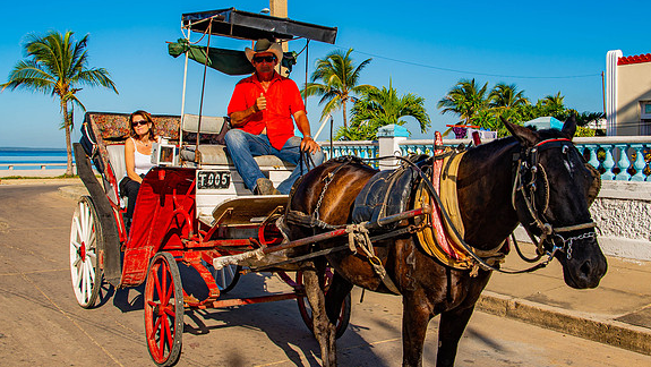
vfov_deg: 32.8
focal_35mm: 36
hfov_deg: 55.1
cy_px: 152
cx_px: 370
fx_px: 622
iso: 100
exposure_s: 1/320
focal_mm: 24
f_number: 9
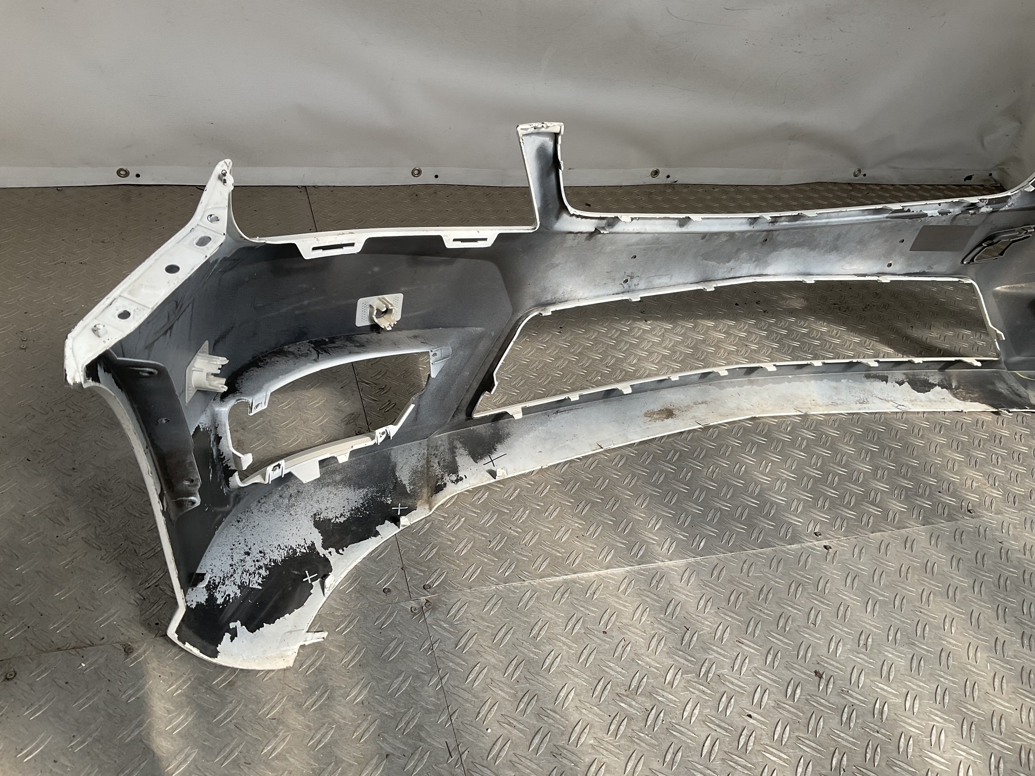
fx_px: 867
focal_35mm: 29
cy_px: 388
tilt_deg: -33.9
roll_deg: -11.8
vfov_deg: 48.2
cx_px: 518
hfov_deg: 61.7
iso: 16
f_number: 1.8
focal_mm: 3
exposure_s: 1/739
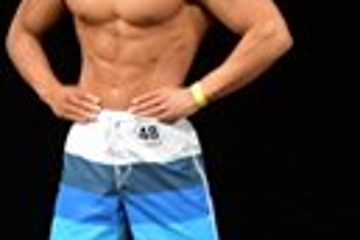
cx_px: -504
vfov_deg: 1.5
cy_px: 421
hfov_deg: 2.3
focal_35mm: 898
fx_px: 8979
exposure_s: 1/400
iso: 3200
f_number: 5.6
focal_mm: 100
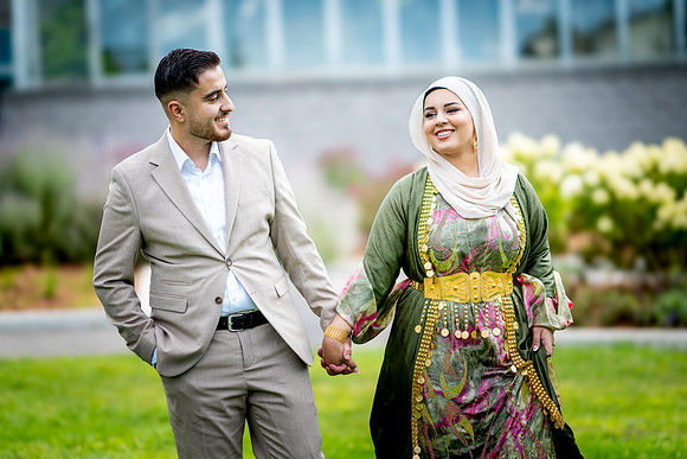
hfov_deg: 23.9
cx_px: 344
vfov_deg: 16.1
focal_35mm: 85
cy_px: 230
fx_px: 1622
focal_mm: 85
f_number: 1.4
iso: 100
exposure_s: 1/2500
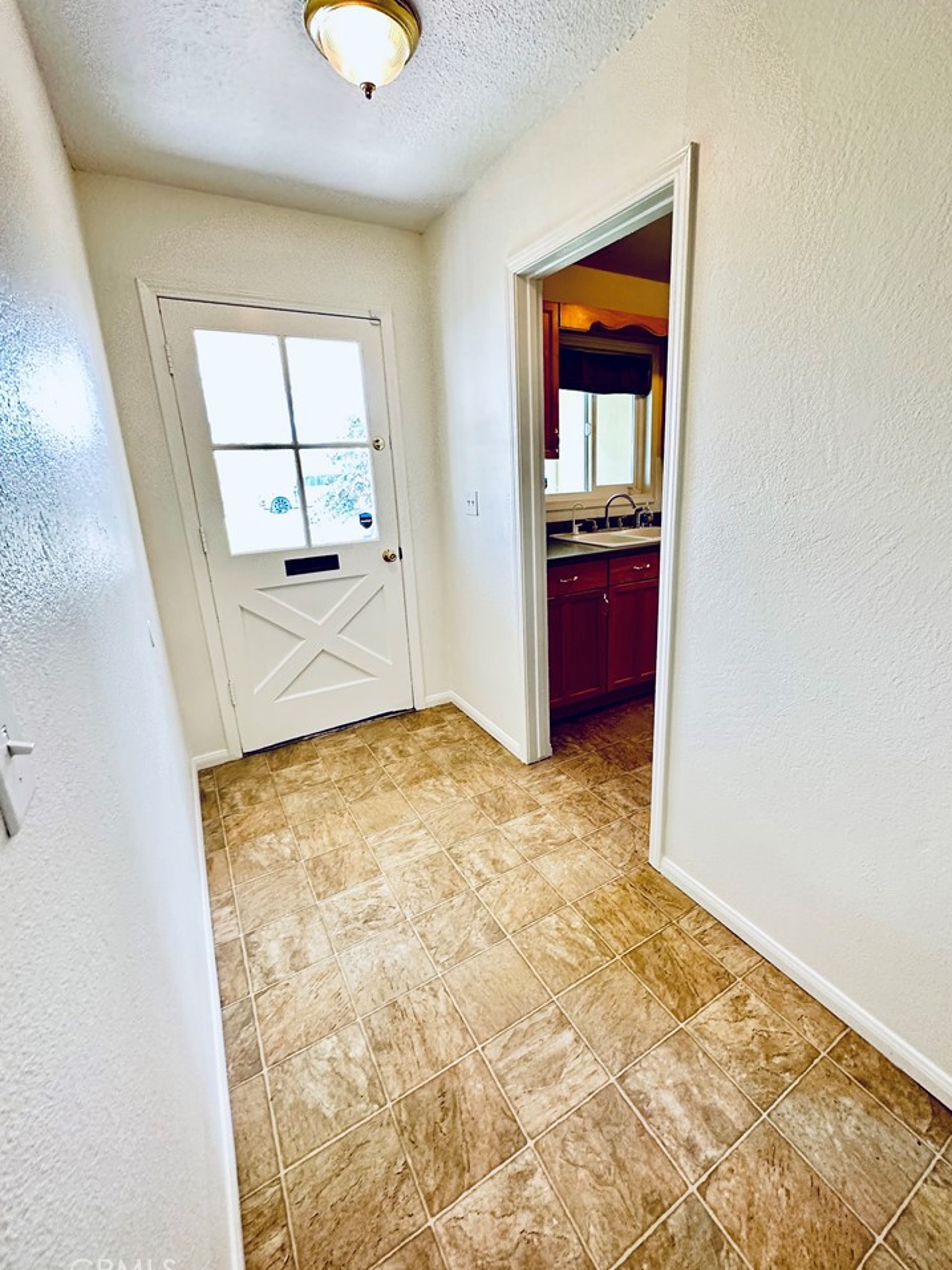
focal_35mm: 15
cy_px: 610
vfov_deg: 98.1
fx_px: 550
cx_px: 503
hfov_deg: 81.7
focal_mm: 2.22
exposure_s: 1/60
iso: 250
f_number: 2.2
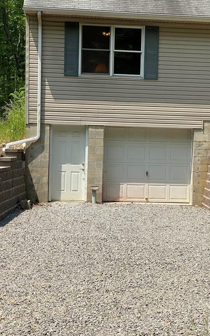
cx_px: 155
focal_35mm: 74
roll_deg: -1.0
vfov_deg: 27.8
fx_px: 677
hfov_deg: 17.5
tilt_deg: -0.3
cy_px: 167
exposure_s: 1/1295
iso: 20
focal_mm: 6
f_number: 2
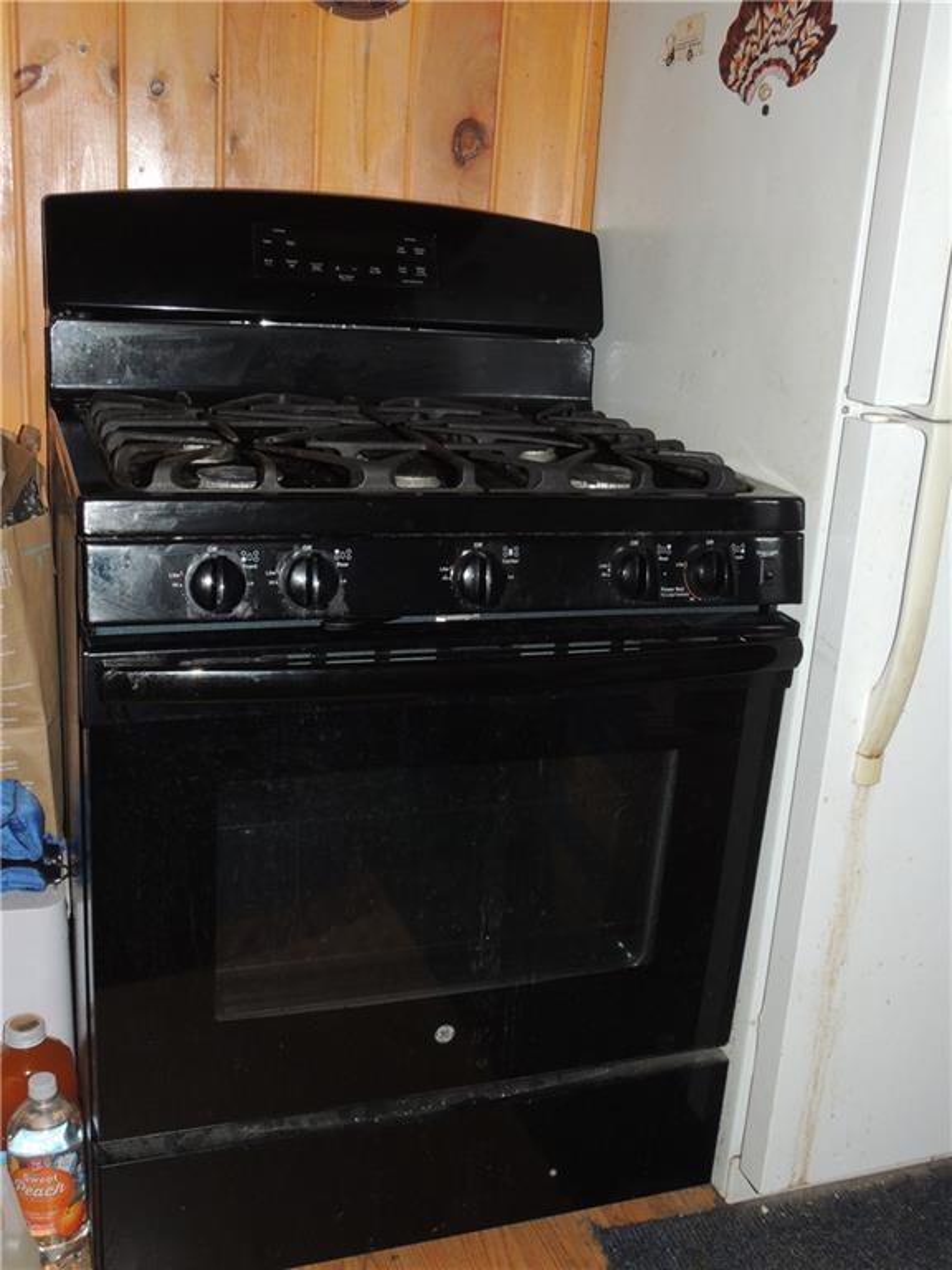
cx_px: 476
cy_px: 635
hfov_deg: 40.7
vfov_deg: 52.6
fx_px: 1283
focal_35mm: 35
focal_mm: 6.2
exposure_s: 1/30
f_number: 7.2
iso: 220
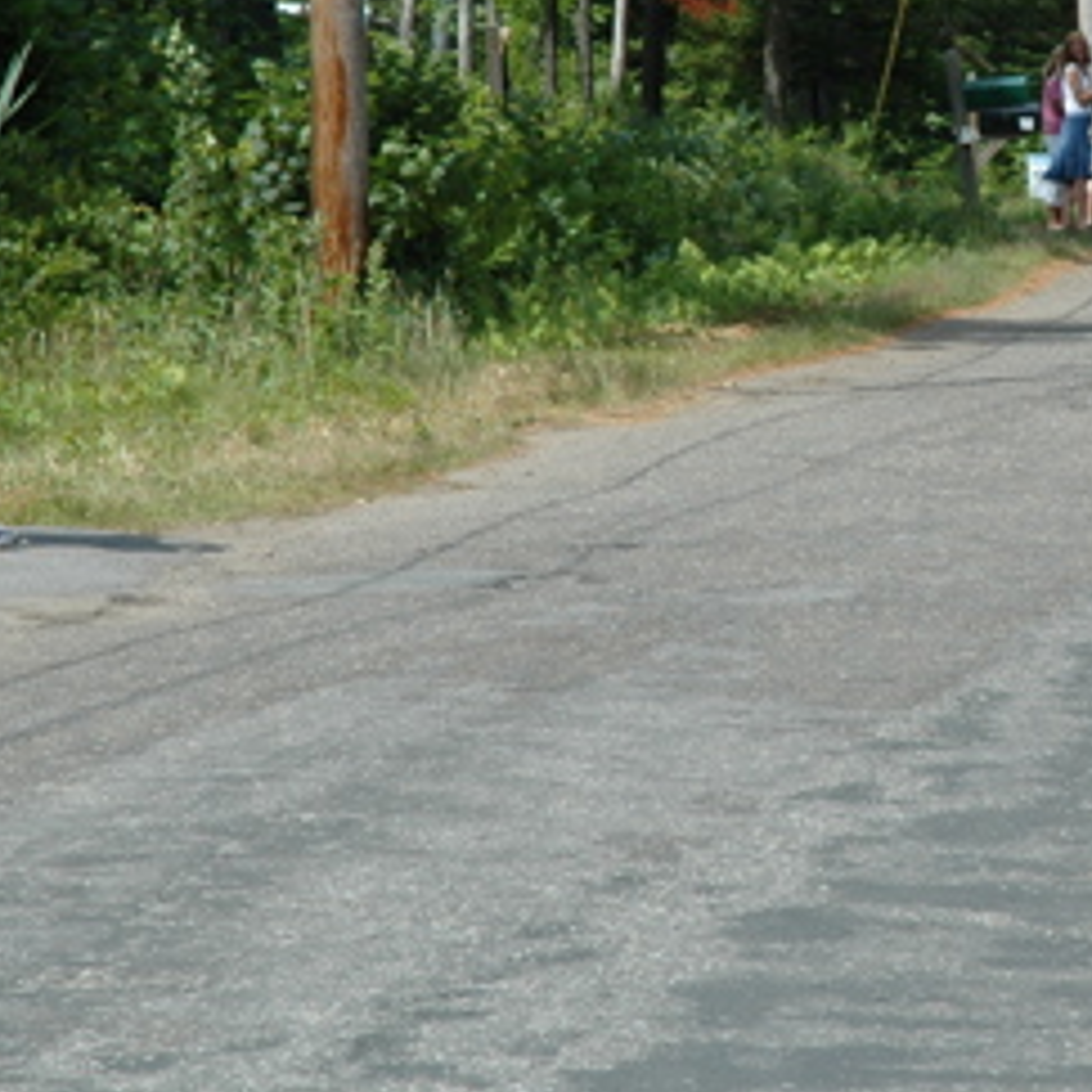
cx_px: 1132
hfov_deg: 7.4
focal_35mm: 235
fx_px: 8387
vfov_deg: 7.4
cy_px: 299
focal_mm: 70
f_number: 9
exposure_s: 1/250
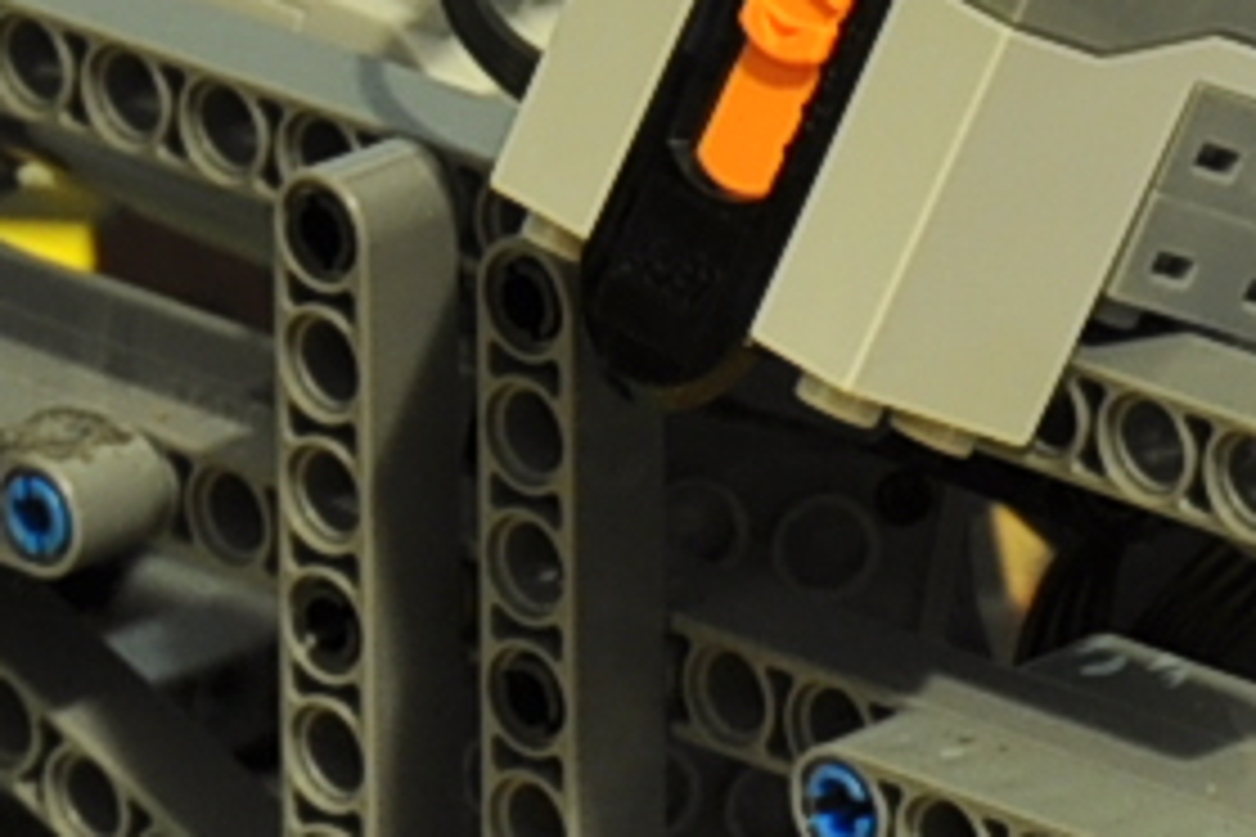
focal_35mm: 529
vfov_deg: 2.6
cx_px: 1342
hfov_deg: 3.9
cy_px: 1107
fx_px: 18455
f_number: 7.1
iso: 200
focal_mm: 46
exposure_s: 1.3
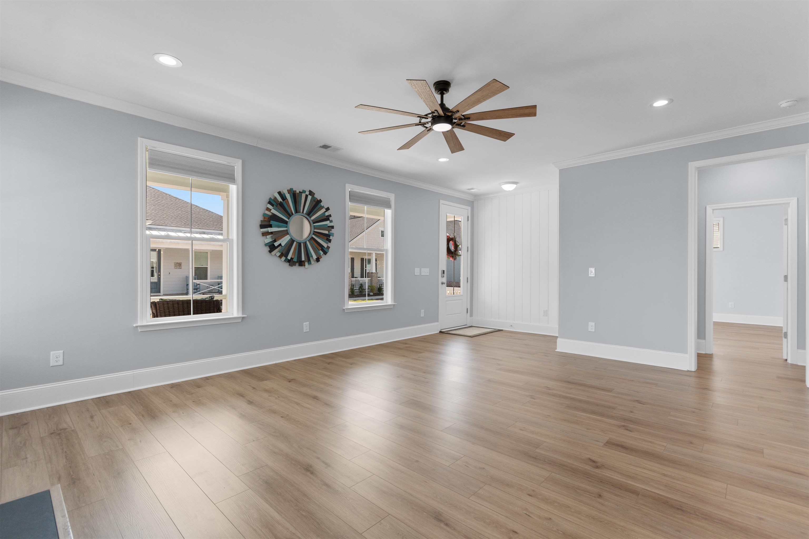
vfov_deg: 77.3
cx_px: 404
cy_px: 270
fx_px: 337
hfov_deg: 100.4
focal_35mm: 15
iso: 100
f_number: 4.5
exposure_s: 1/5
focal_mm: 10
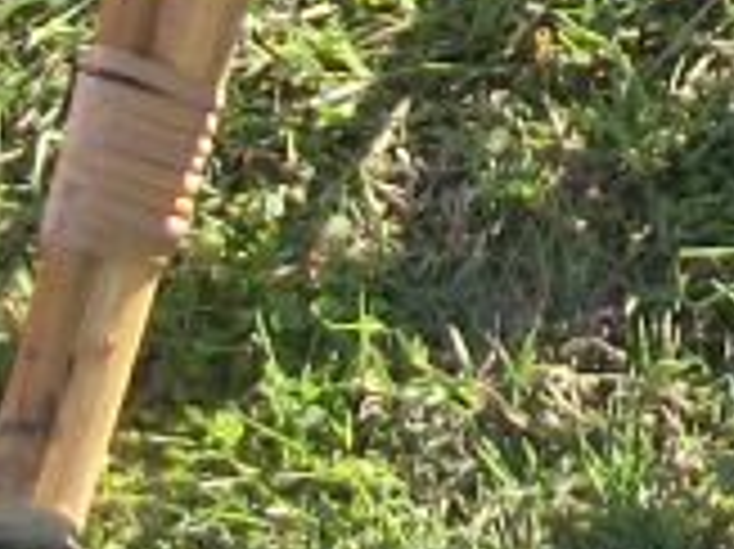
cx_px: 1833
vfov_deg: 5.7
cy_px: -572
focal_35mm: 252
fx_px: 5339
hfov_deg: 7.3
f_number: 2.9
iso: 80
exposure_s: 1/320
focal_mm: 5.7
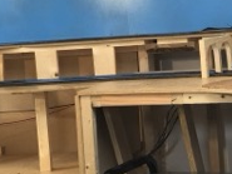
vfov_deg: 11.0
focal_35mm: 135
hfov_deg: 14.4
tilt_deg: -4.4
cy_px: 46
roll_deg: +4.5
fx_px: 905
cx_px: 237
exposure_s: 1/40
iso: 100
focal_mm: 6
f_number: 2.4
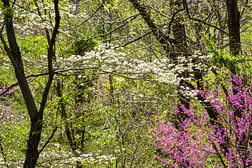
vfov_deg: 3.7
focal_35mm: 372
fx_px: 2605
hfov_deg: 5.5
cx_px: 106
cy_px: 117
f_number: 8
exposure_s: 1/250
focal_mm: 220
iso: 200
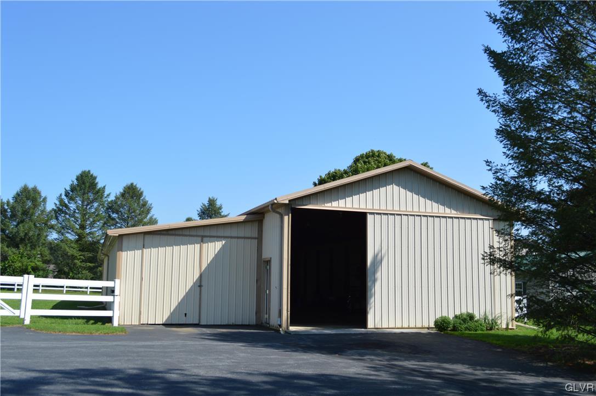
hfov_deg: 53.2
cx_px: 298
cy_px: 198
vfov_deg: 36.8
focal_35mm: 36
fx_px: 595
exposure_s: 1/250
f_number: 8
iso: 100
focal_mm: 24
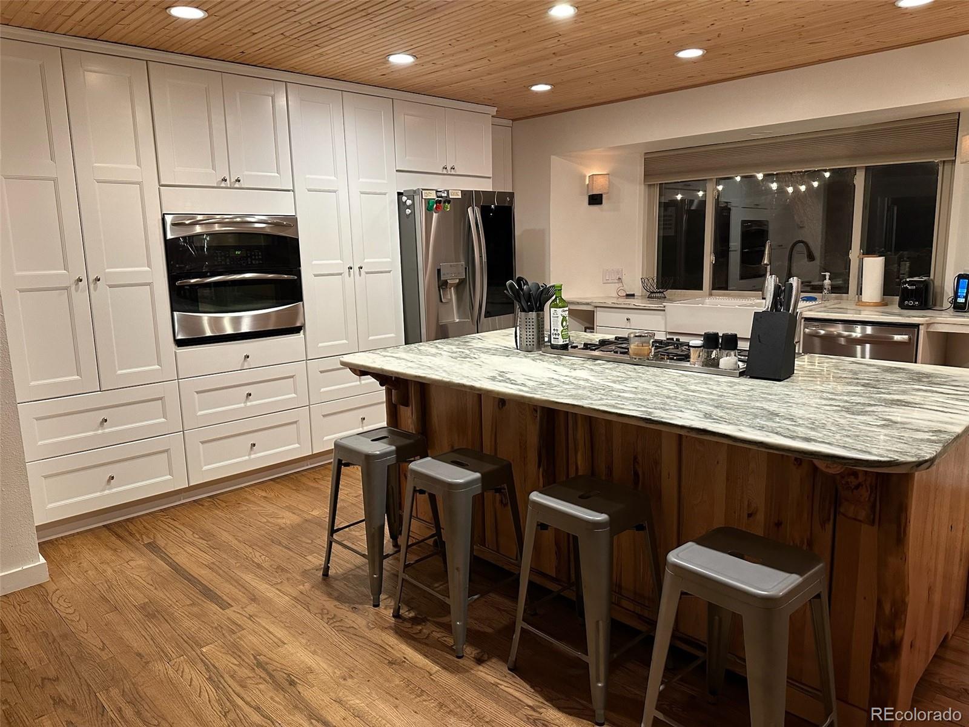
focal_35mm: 24
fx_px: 672
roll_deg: +1.6
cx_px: 484
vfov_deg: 56.8
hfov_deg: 71.6
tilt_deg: -10.1
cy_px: 364
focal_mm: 6.86
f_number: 1.78
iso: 400
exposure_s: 1/60
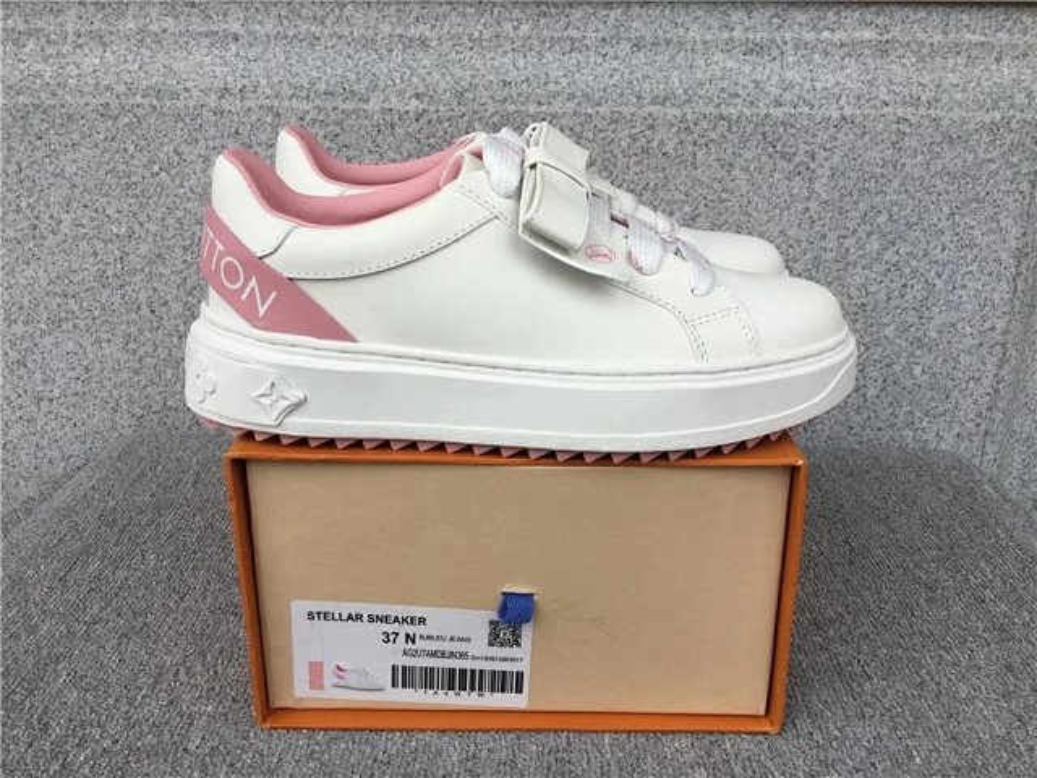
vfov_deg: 45.4
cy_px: 389
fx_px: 929
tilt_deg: -19.3
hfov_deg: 58.4
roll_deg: -0.2
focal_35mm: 31
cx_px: 518
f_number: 2.4
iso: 25
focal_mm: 3.3
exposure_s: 1/123
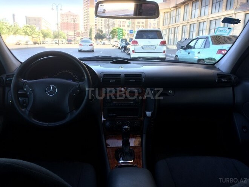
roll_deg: -2.1
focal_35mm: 29
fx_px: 209
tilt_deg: -14.9
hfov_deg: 61.7
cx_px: 124
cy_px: 94
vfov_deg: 48.2
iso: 32
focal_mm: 4.15
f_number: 2.2
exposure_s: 1/121
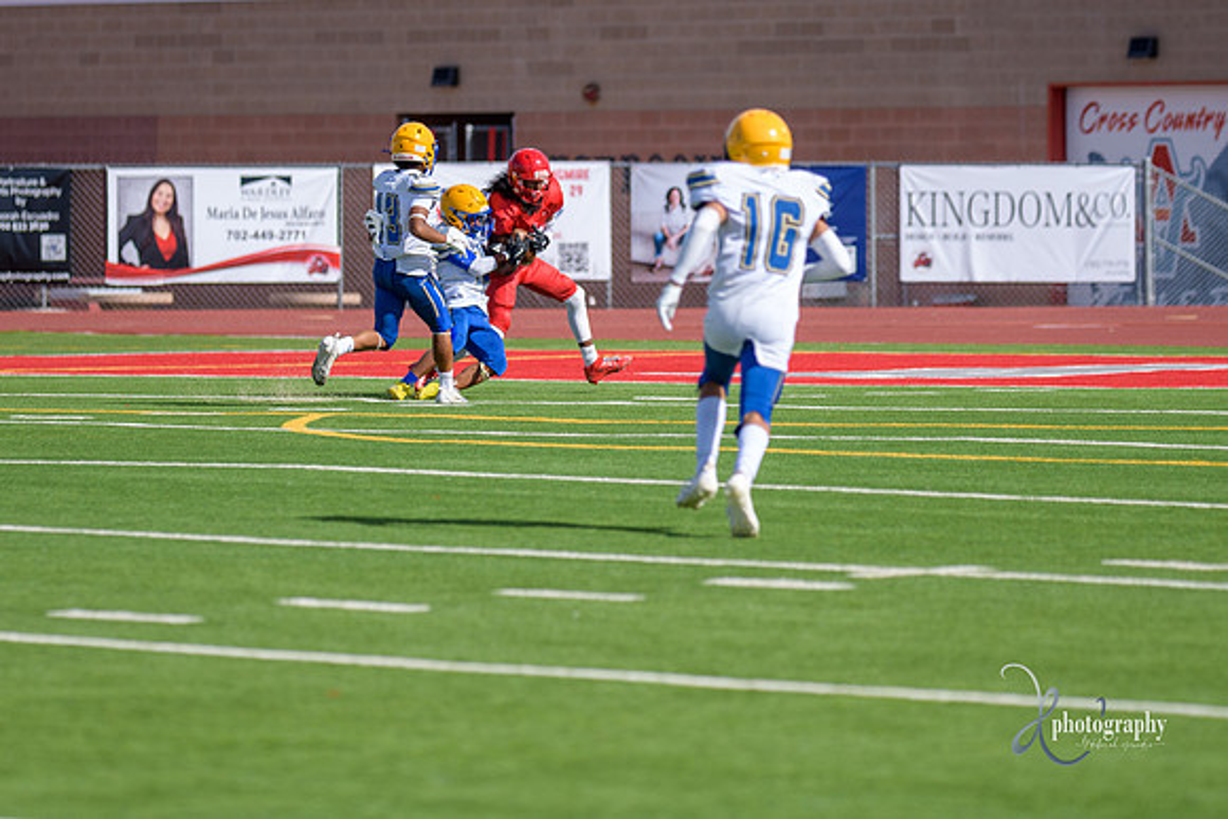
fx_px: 8881
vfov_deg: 5.3
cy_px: 192
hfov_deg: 7.9
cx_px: 614
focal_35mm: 260
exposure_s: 1/3200
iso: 200
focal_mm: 170
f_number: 2.8
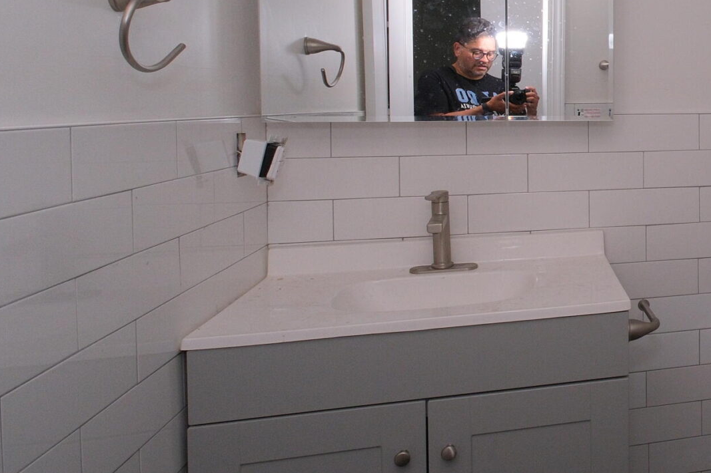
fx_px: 711
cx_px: 739
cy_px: 124
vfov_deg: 36.1
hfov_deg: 43.9
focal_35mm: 36
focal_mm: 10
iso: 1250
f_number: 7.1
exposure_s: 1/160
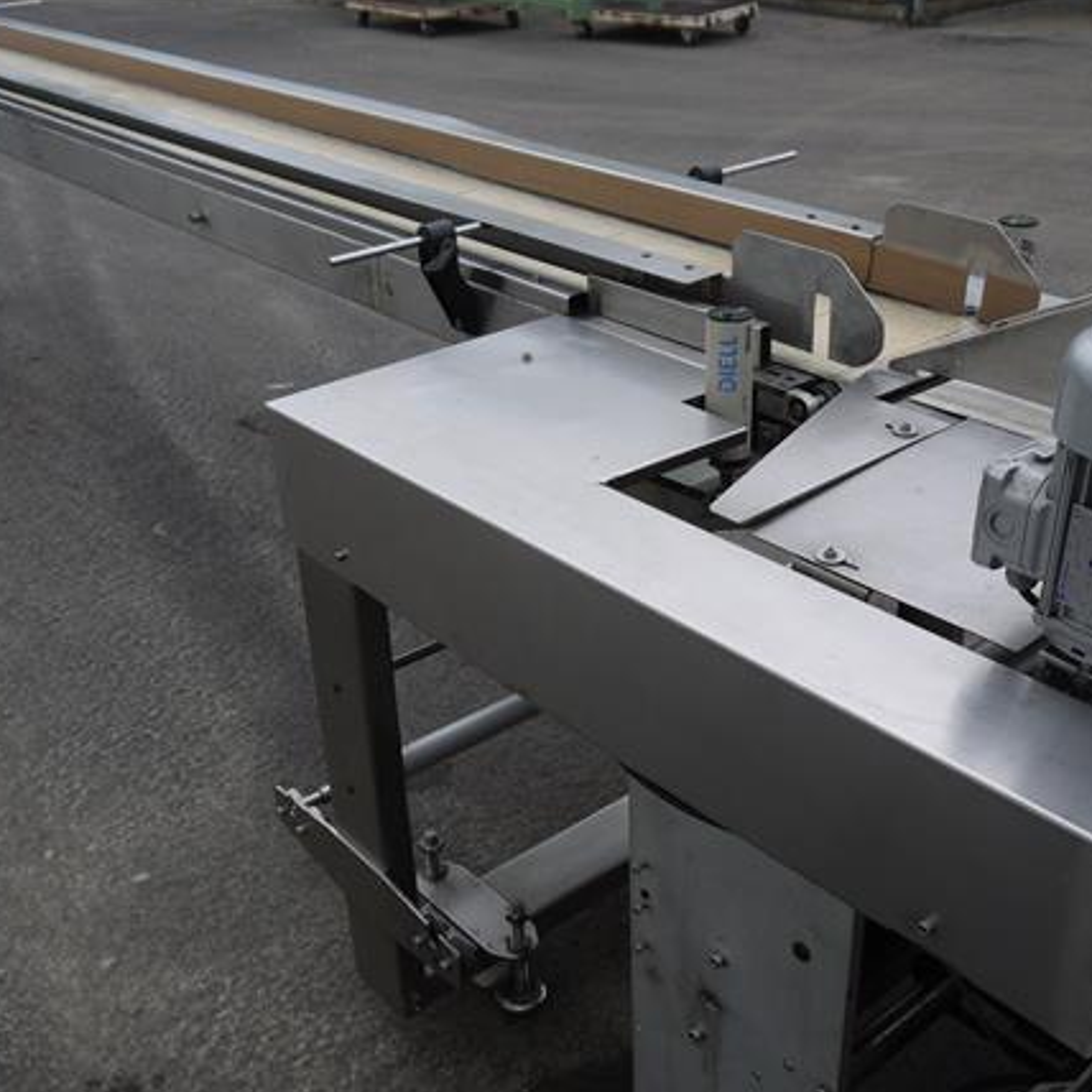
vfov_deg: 44.9
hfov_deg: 44.9
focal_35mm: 37
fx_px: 1321
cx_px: 579
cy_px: 602
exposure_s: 1/160
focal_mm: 14
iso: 100
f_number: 4.5
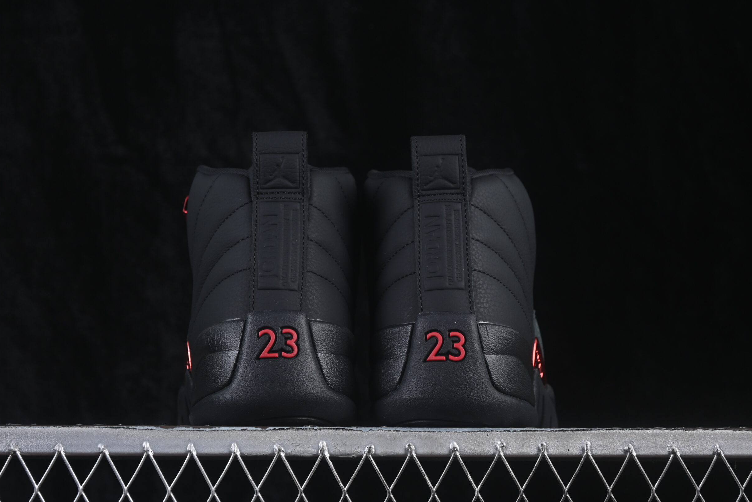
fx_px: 1650
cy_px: 263
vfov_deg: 17.3
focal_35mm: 79
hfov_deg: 25.7
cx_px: 373
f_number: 6.3
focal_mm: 50
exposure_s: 1/50
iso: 160
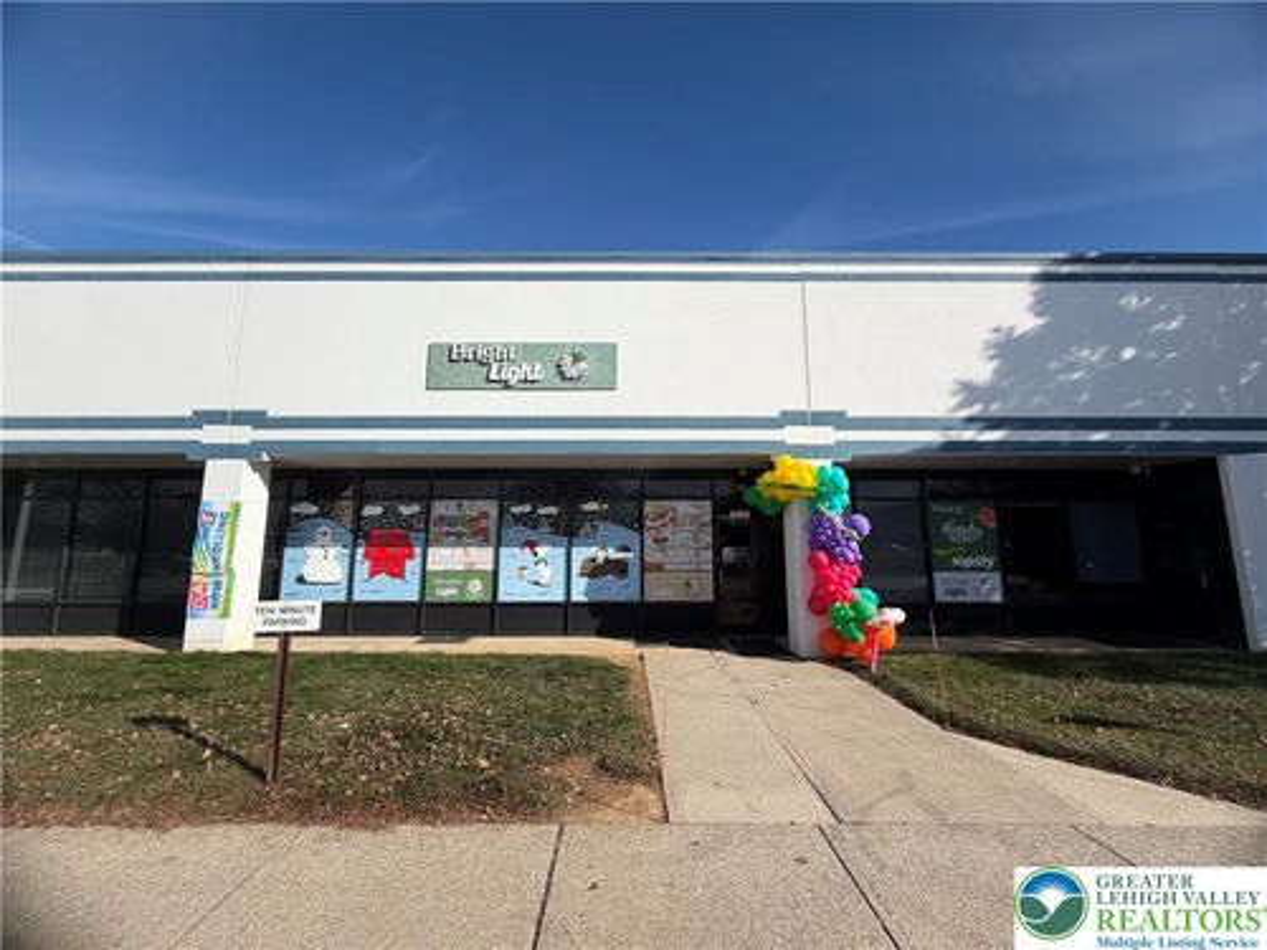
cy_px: 475
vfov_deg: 85.7
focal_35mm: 14
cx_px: 634
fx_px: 512
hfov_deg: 102.1
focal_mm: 2.22
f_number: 2.2
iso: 20
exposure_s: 1/1105
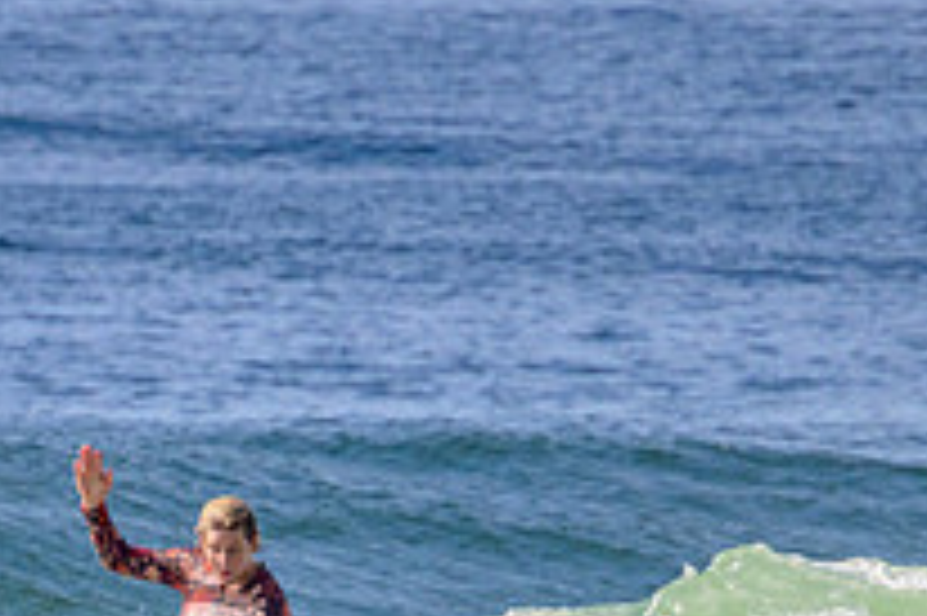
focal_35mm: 2256
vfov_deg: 0.6
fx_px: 58044
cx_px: 180
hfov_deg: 0.9
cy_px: 848
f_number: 11
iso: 720
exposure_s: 1/2000
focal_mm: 800
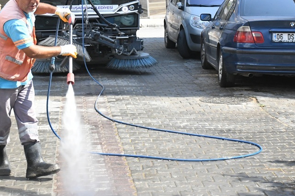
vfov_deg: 15.0
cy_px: 53
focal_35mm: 91
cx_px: 138
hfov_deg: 22.4
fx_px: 746
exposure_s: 1/4000
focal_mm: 35
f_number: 4.5
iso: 2000
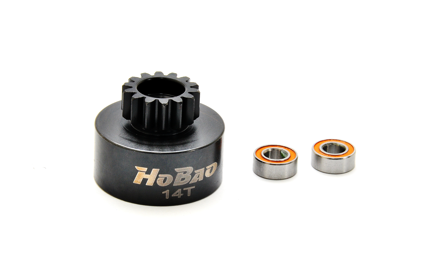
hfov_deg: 6.9
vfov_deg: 4.3
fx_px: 3644
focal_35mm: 306
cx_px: 219
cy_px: 139
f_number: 22
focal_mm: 200
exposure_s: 1/60
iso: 400
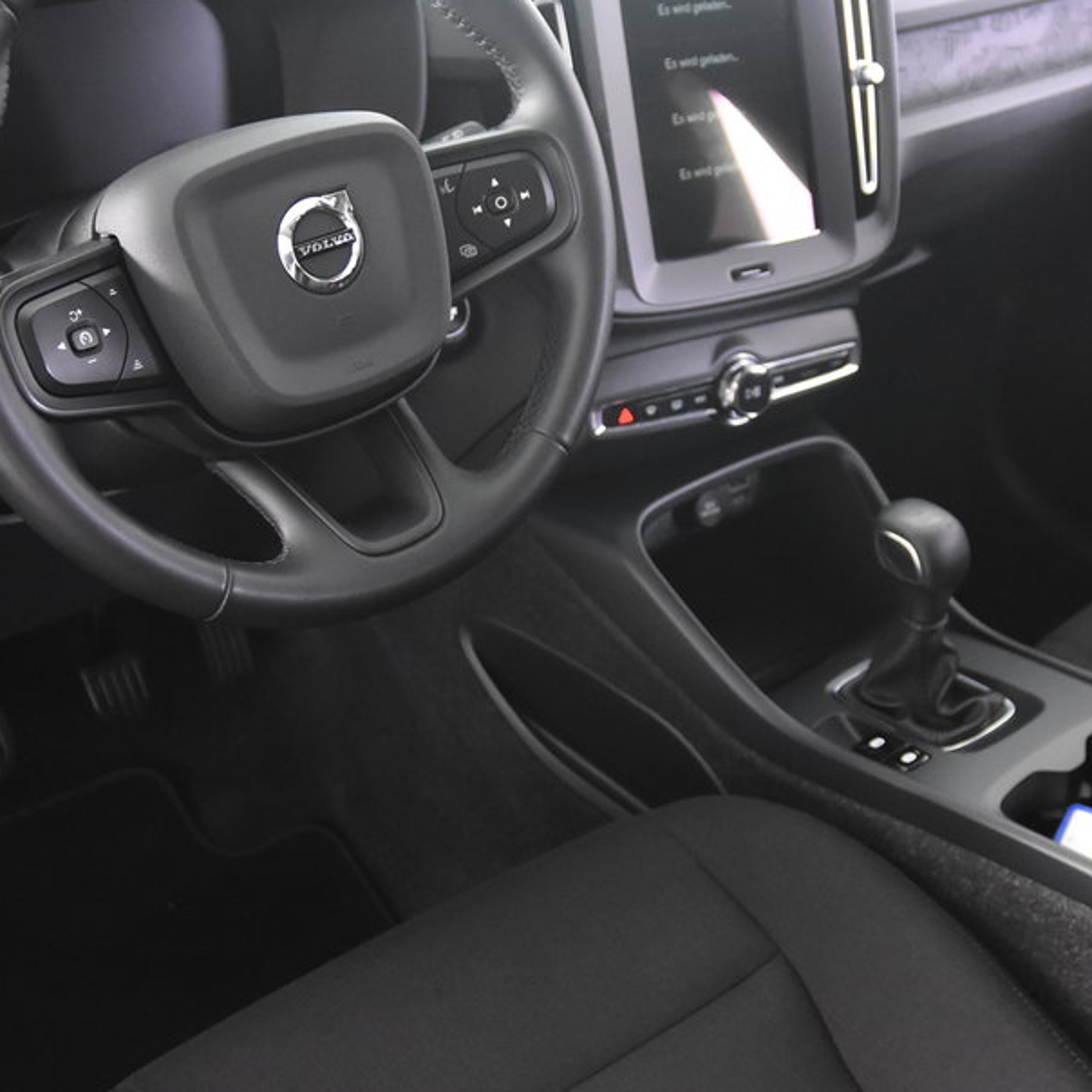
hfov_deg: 36.8
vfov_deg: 36.8
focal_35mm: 46
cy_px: 460
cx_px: 645
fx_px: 1638
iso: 2500
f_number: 2.8
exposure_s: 1/25
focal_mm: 17
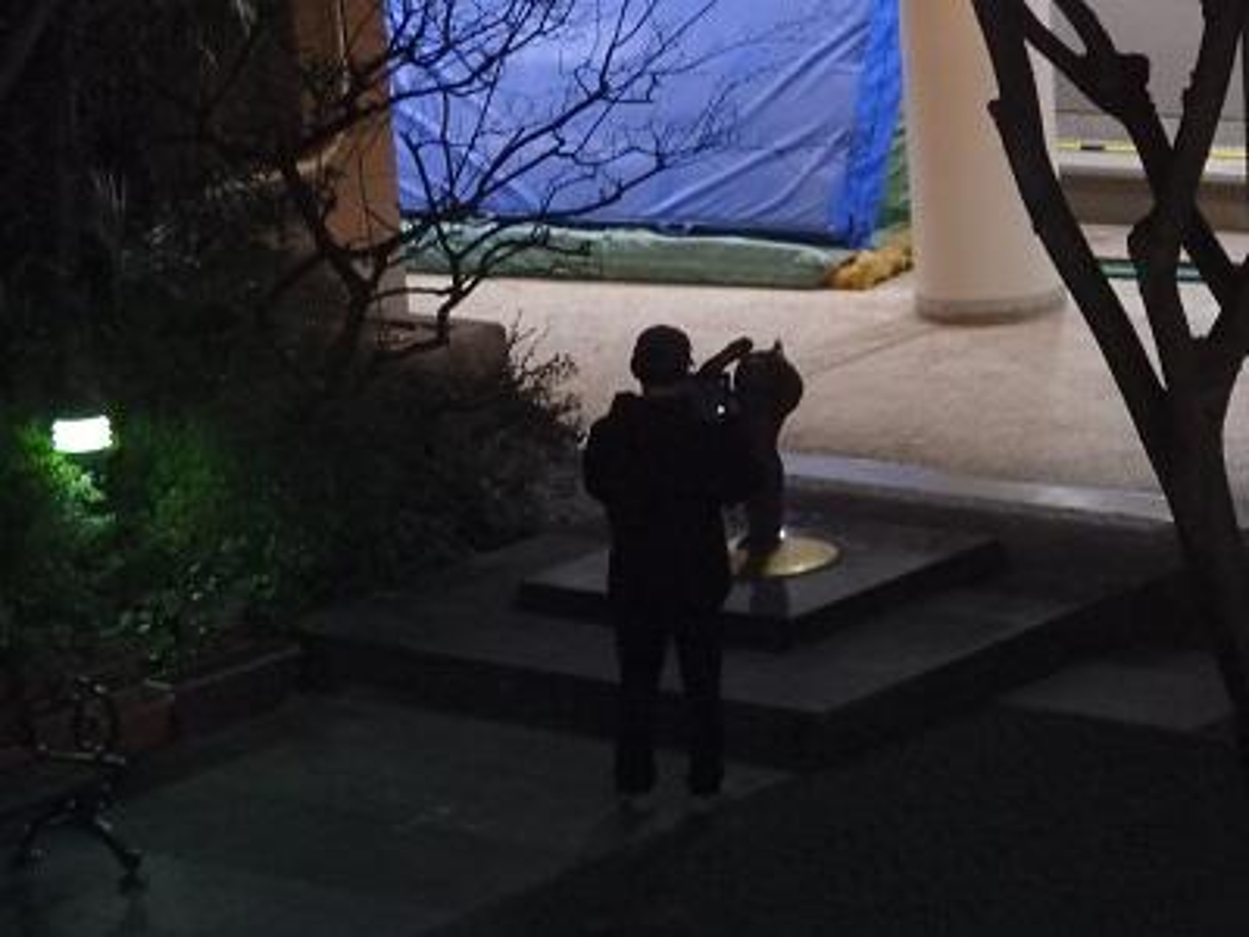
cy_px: 468
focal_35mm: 140
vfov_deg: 10.6
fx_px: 5051
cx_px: 624
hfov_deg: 14.1
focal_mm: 25.1
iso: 1600
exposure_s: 1/8
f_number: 5.4
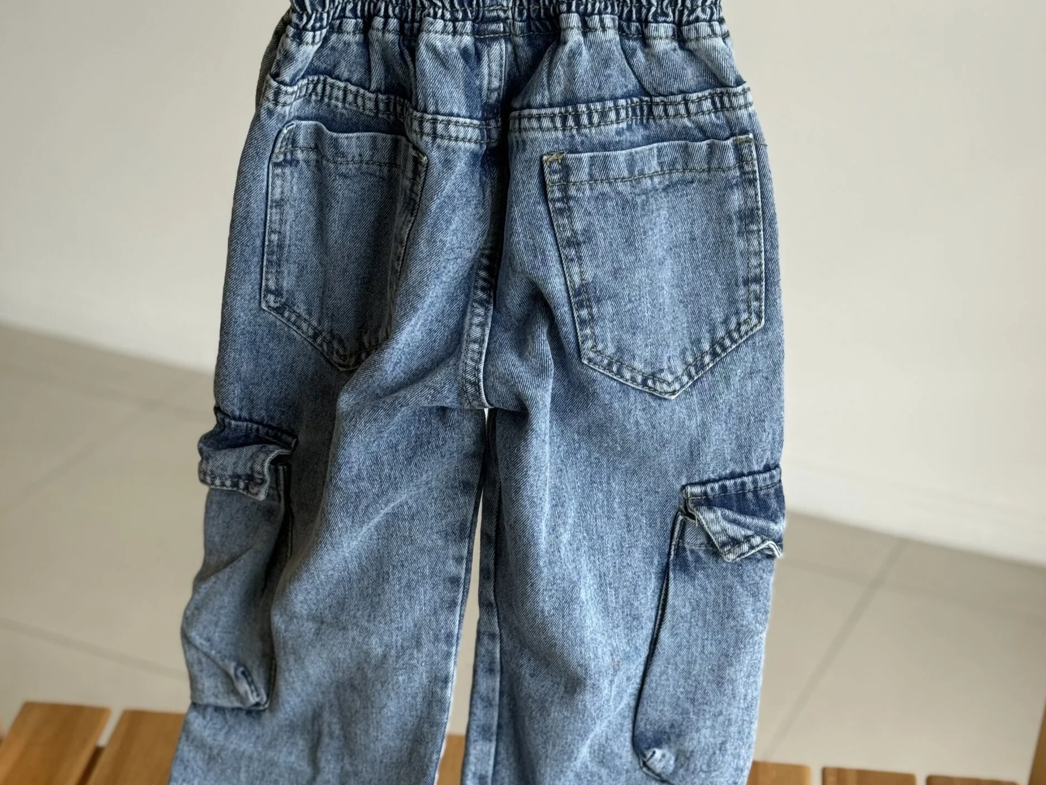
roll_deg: +0.3
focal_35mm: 65
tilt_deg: -31.4
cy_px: 548
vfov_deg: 22.5
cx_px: 528
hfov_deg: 29.8
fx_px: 1964
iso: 80
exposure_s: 1/121
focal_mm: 6.76
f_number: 1.78
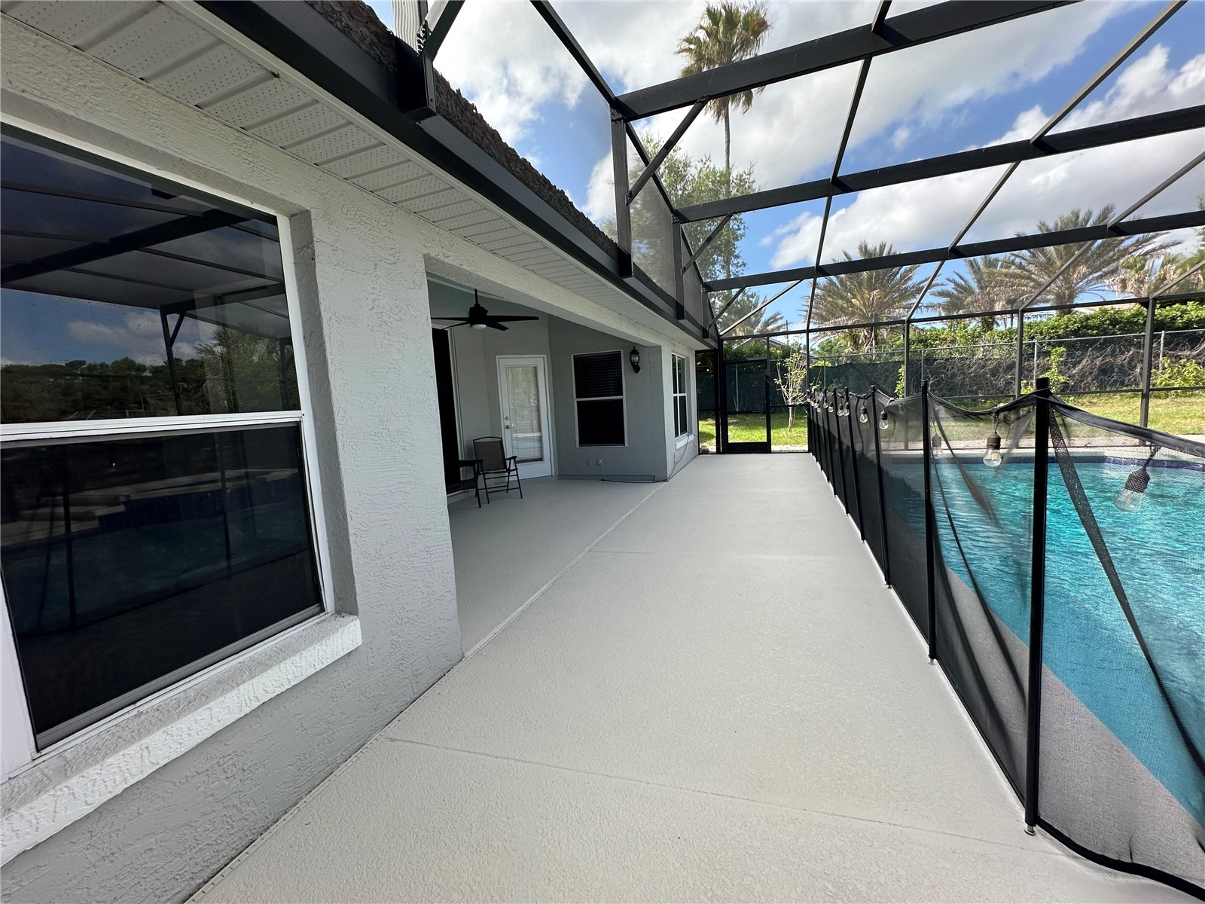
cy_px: 452
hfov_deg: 102.1
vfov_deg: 85.7
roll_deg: +3.7
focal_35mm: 14
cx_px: 602
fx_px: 487
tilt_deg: -6.8
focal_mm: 2.22
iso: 40
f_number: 2.2
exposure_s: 1/587
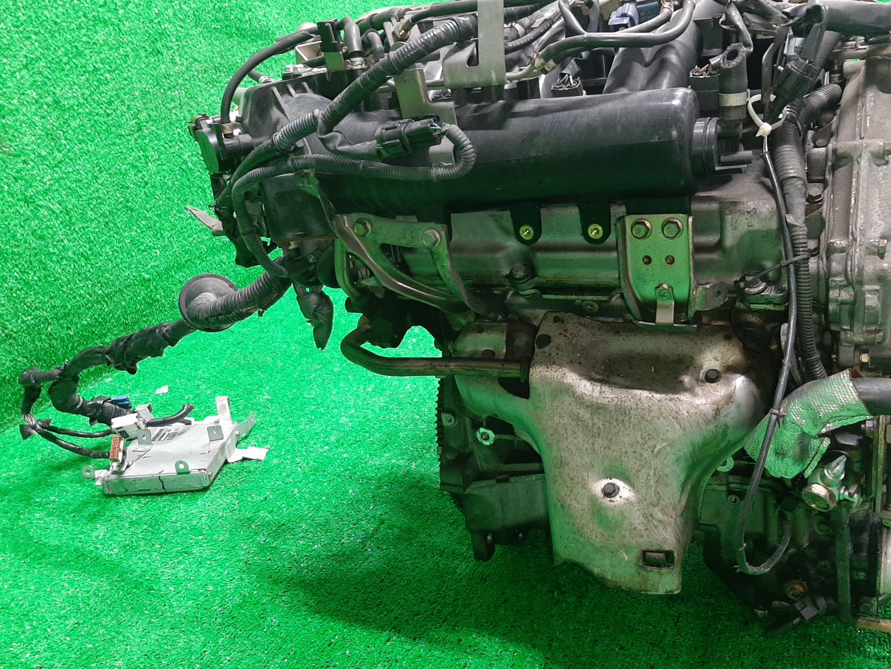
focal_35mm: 31
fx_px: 798
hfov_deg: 58.0
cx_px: 519
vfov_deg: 45.4
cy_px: 340
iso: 210
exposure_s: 1/33
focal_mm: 3.93
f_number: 1.7
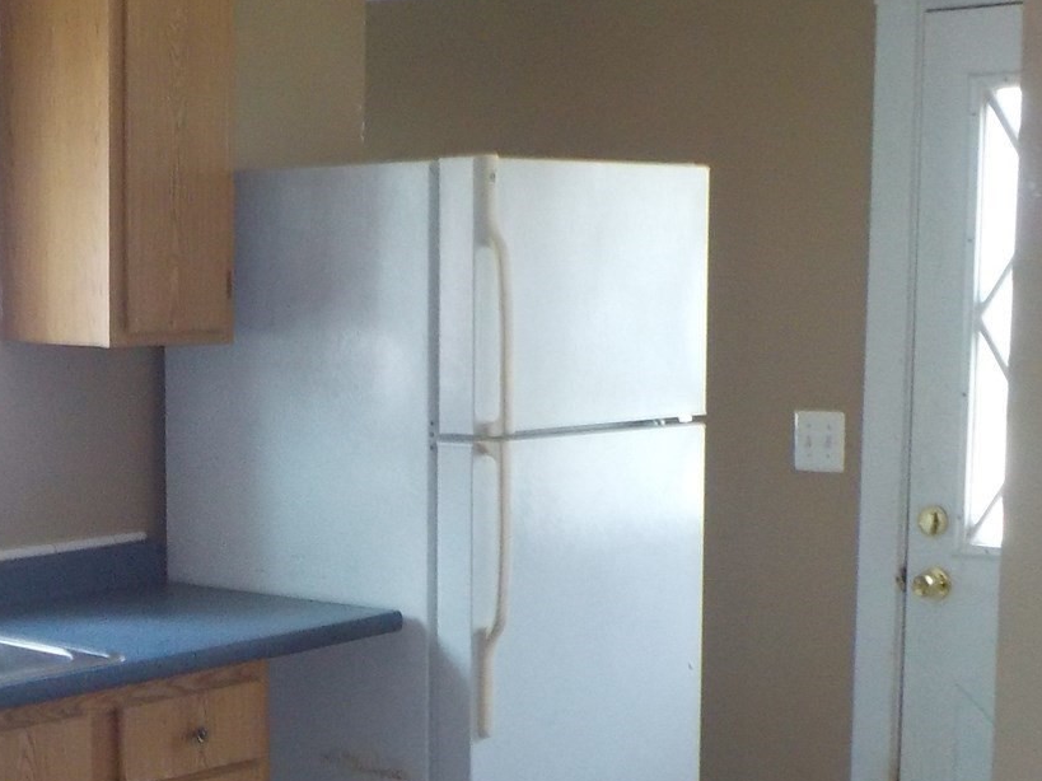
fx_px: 2257
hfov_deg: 25.4
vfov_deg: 19.6
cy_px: 514
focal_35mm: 75
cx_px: 148
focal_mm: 4.1
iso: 250
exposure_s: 1/30
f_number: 3.3
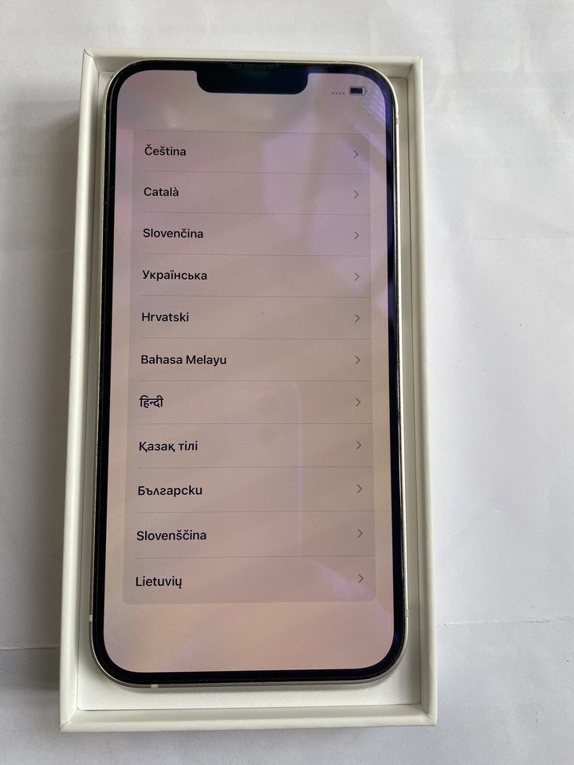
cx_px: 287
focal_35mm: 26
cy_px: 382
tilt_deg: -83.6
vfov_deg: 67.3
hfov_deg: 53.1
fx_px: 575
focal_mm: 4.2
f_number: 1.6
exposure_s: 1/135
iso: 32
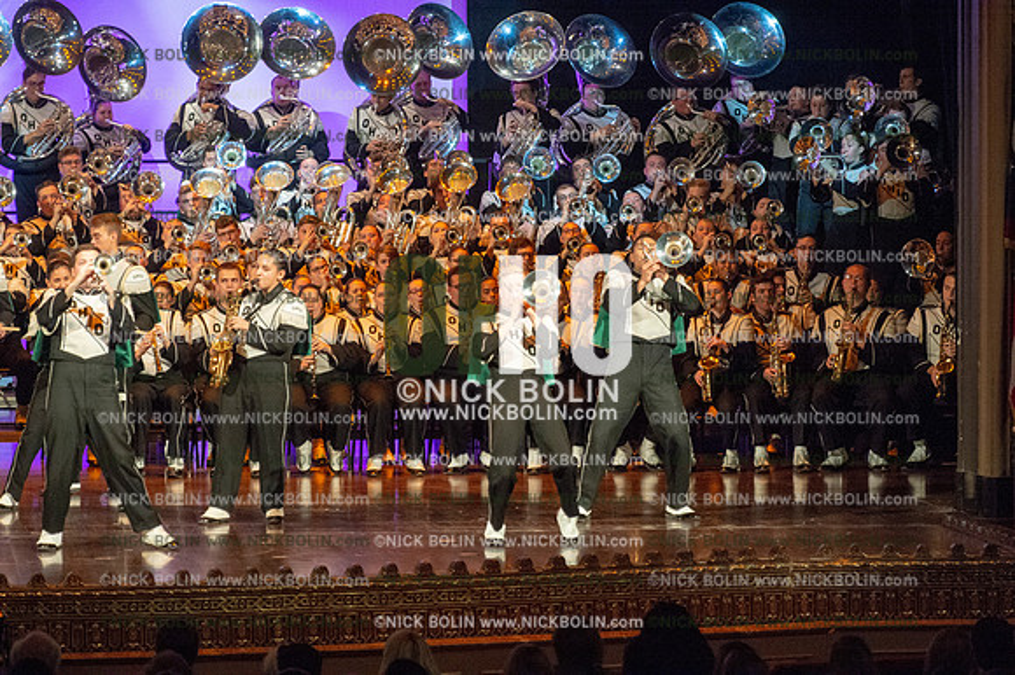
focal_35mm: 185
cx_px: 508
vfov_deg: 7.4
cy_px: 338
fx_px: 5213
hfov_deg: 11.1
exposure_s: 1/320
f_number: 5.6
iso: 8000
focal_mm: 185
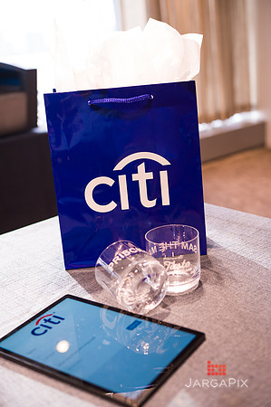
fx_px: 543
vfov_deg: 41.2
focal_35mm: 48
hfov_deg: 28.0
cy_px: 204
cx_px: 136
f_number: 4
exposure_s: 1/60
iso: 640
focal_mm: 48
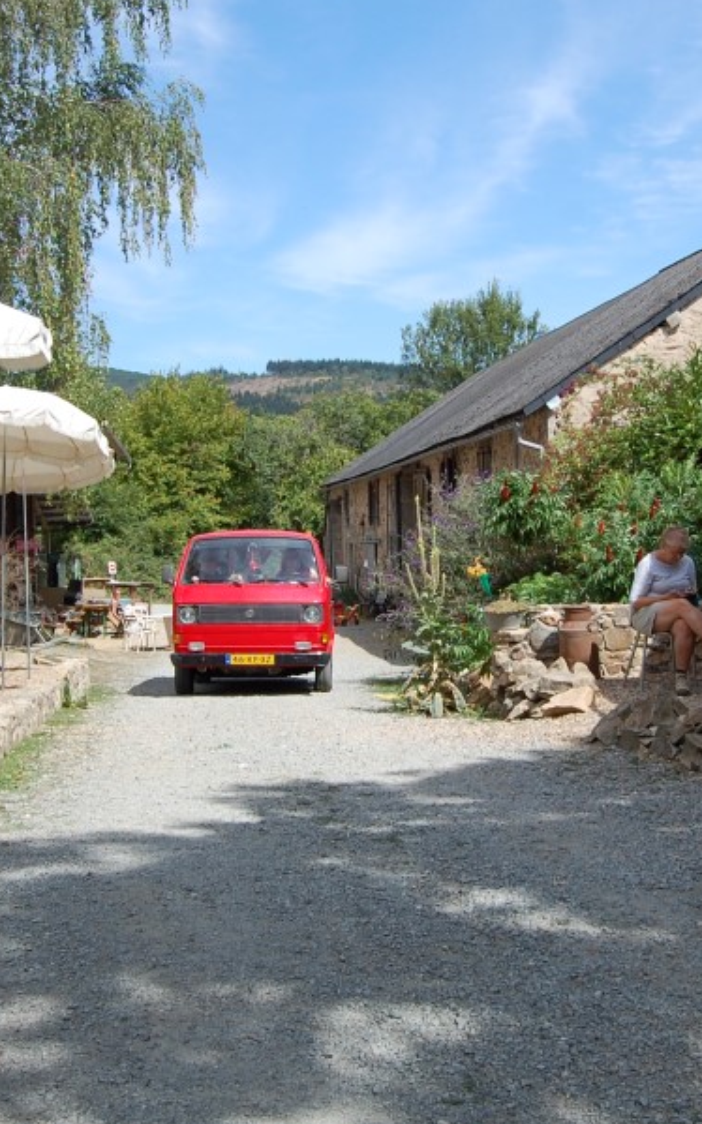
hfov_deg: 24.4
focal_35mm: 53
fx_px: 1624
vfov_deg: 38.2
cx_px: 374
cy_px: 552
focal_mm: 18
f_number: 9
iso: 200
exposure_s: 1/320
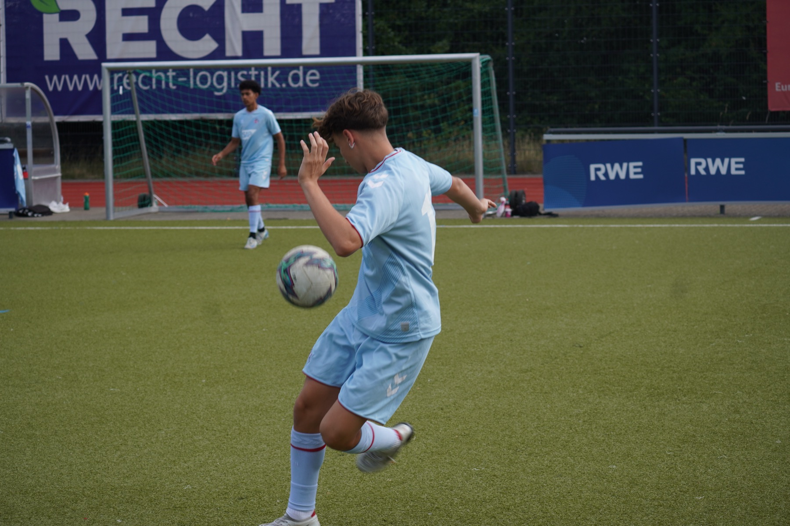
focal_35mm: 105
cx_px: 395
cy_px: 263
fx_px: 2304
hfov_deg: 19.5
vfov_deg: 13.0
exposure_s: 1/250
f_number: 5.6
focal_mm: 70
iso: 100
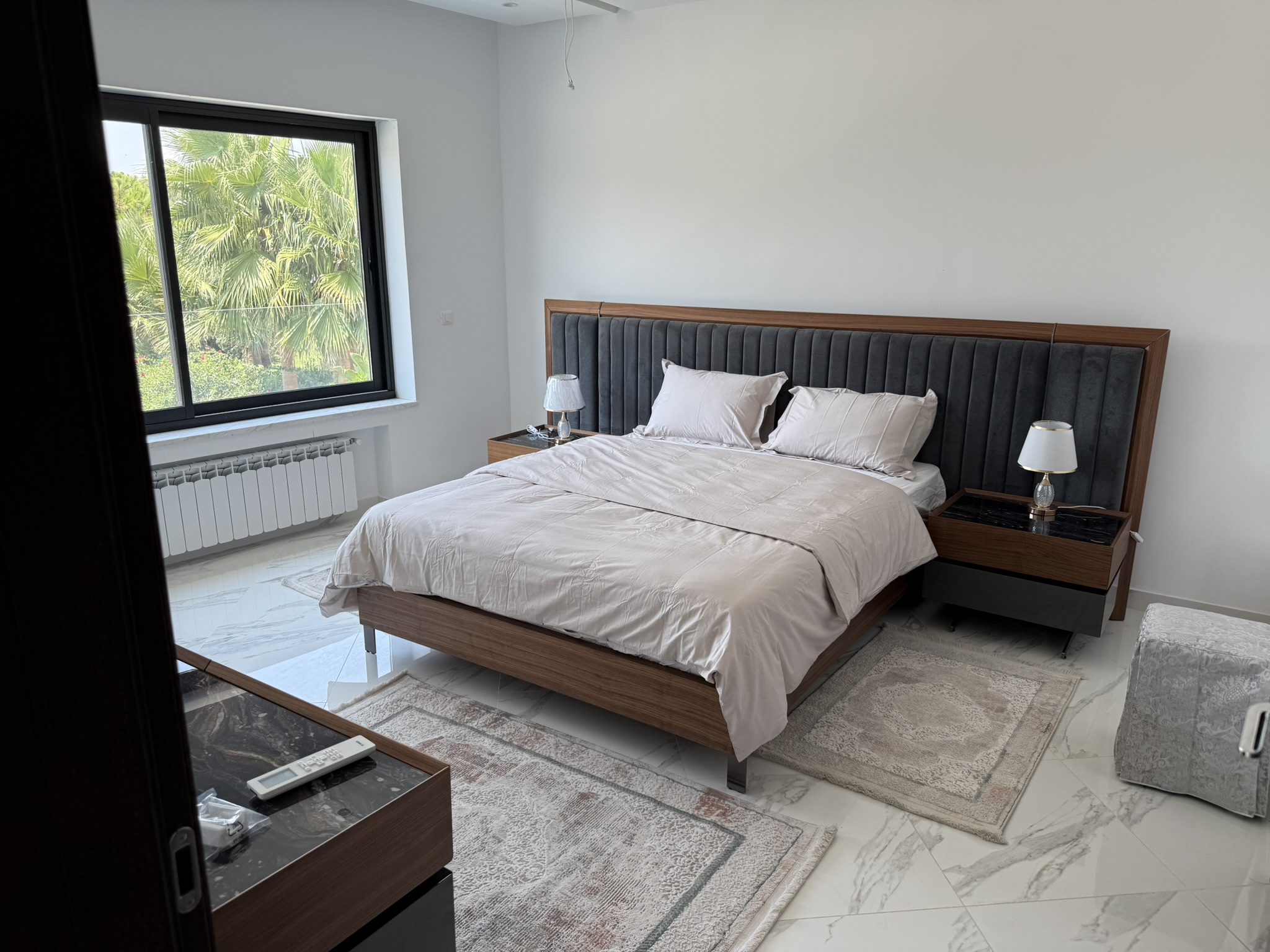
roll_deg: -0.4
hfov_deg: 71.6
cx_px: 635
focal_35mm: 24
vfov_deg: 56.8
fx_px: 881
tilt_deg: -14.1
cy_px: 476
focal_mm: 6.76
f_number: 1.78
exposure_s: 1/351
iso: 80
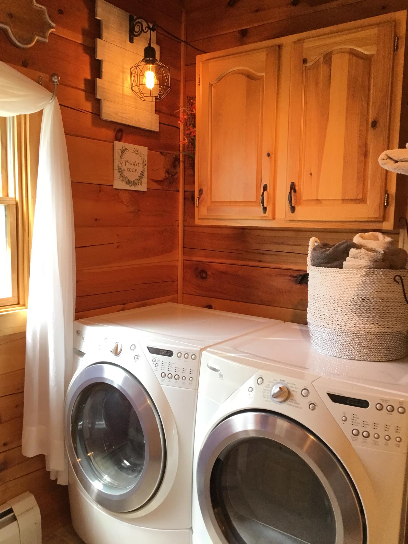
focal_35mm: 31
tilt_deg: -7.0
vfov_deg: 58.4
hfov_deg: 45.4
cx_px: 204
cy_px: 272
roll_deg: -1.9
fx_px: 487
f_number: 2.4
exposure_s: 1/30
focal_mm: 3.3
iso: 40
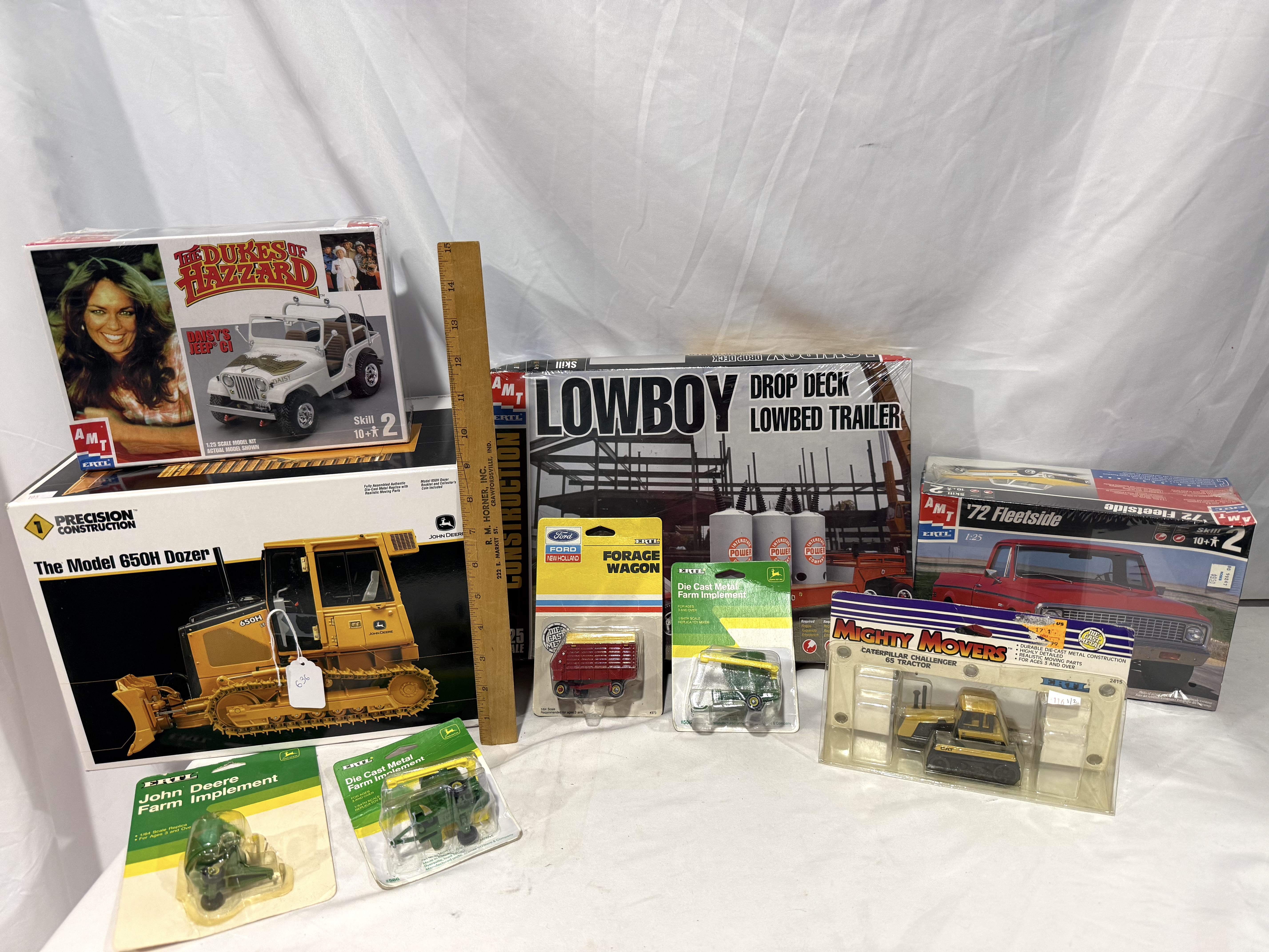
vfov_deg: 56.8
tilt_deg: -19.4
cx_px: 634
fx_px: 880
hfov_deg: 71.6
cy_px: 476
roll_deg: +2.7
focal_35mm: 24
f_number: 1.78
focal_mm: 6.76
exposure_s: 1/60
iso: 160
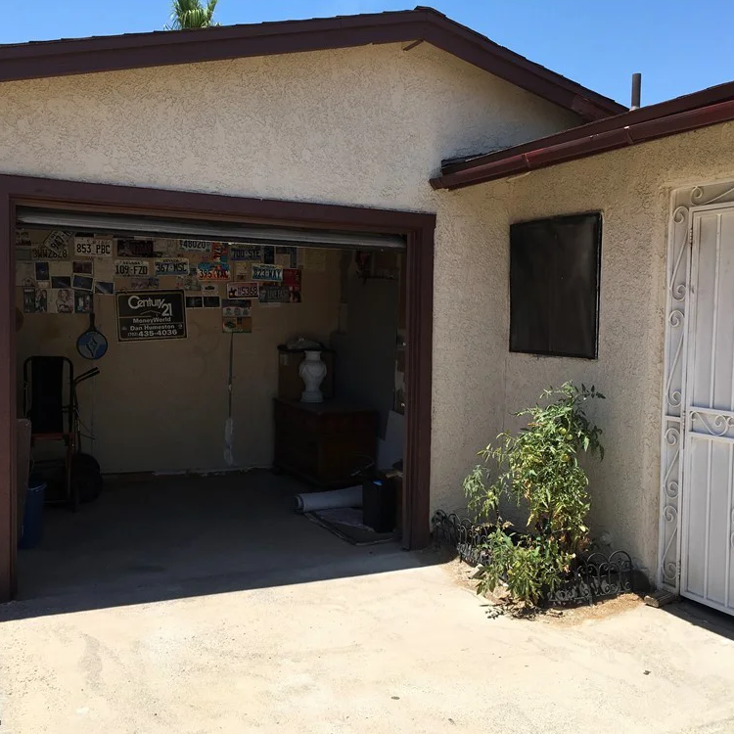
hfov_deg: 47.2
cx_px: 402
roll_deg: -0.1
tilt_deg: -1.3
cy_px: 365
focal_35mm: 35
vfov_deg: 47.2
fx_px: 840
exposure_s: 1/1570
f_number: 2.2
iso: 25
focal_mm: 4.15
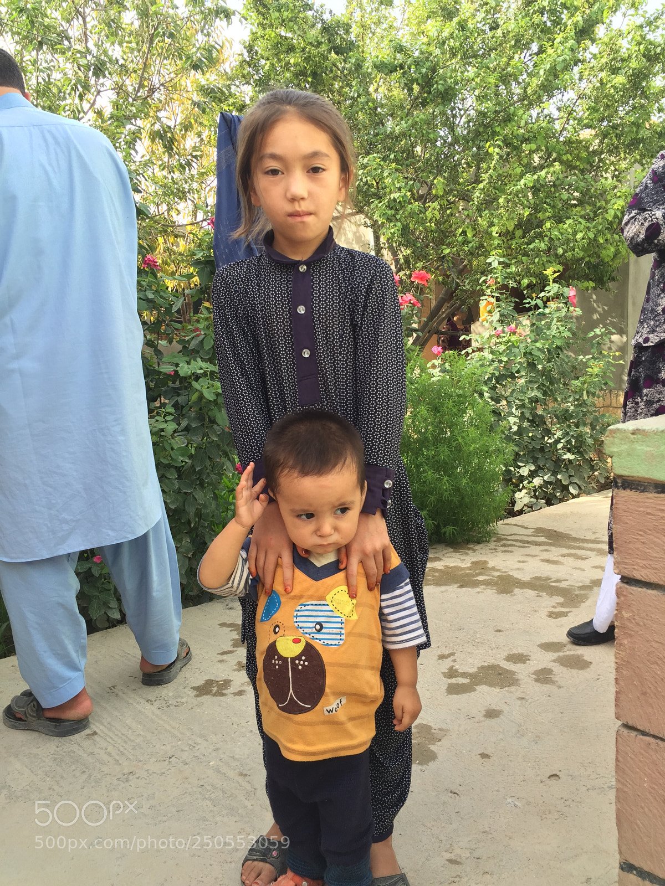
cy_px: 443
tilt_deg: -6.0
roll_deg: +1.9
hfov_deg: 48.2
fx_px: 743
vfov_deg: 61.7
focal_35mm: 29
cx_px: 332
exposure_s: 1/165
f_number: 2.2
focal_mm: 4.15
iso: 32
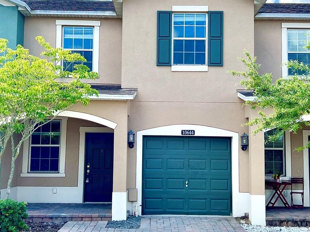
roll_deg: -0.6
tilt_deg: +4.6
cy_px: 119
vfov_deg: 35.1
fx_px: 367
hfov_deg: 45.8
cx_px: 149
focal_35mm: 41
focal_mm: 5.7
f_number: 1.5
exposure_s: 1/2008
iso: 50
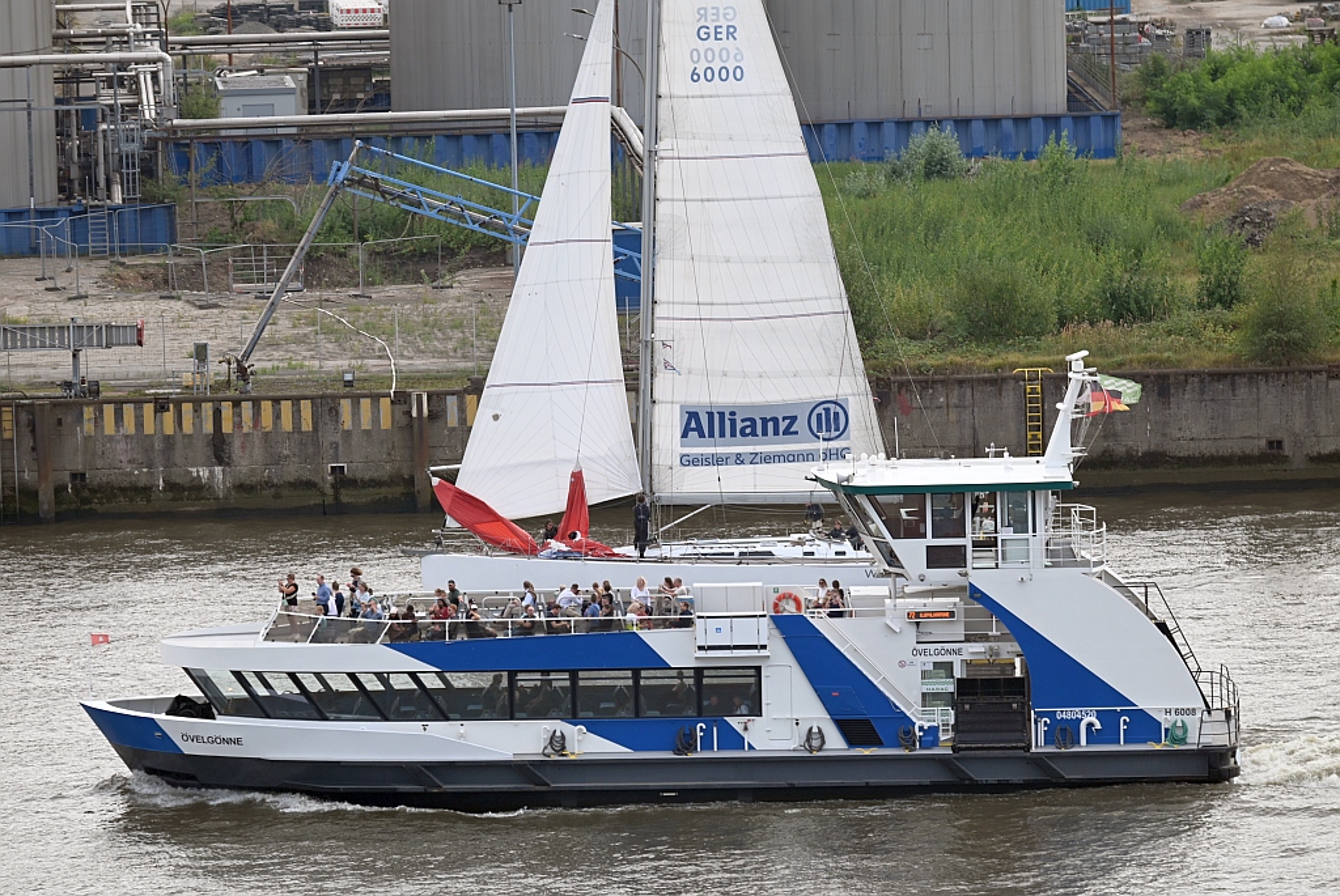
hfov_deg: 8.6
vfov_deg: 5.7
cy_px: 448
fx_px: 8942
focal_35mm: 240
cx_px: 670
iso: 200
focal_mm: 240
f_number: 5.3
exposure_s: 1/500
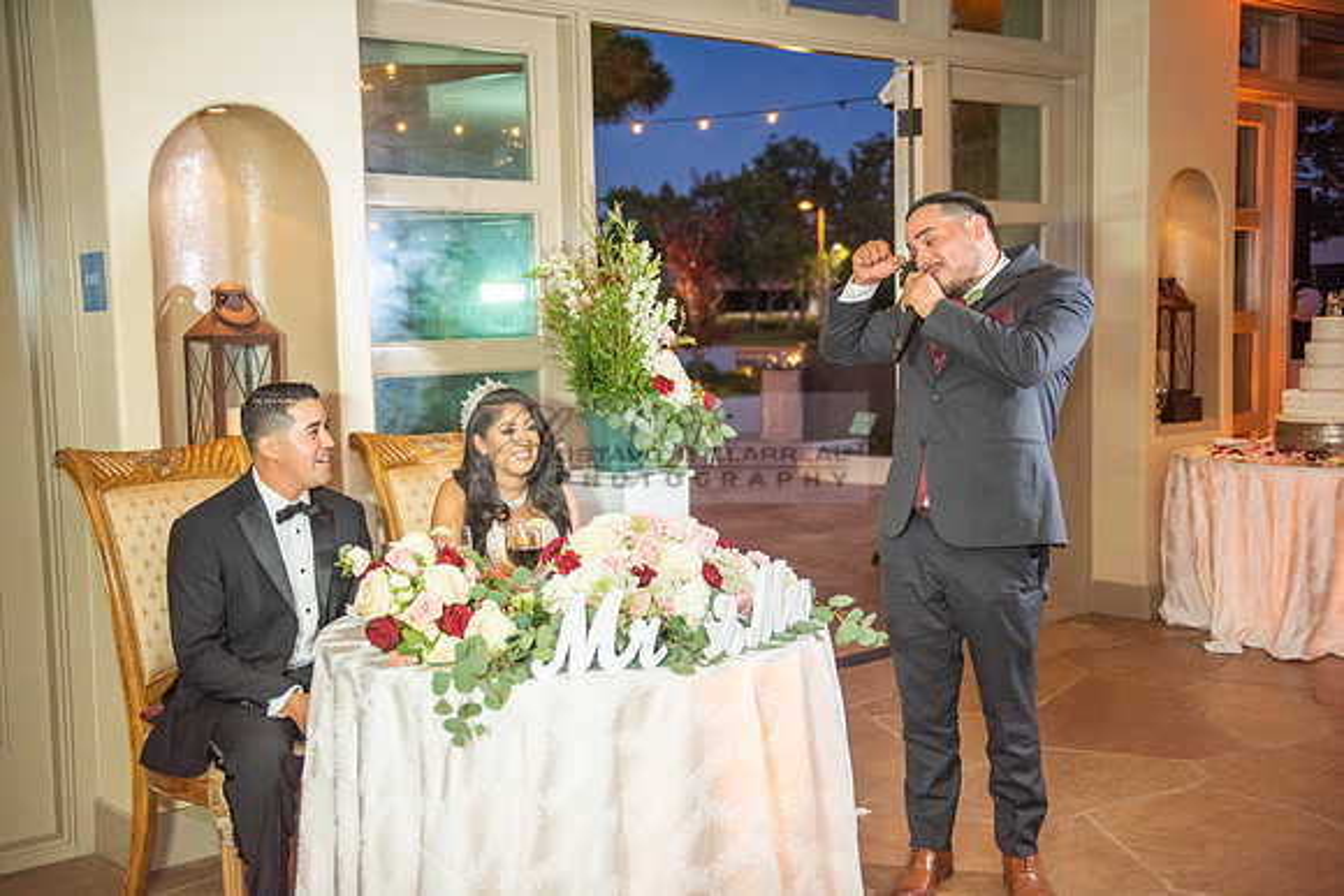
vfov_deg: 31.9
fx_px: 1568
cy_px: 448
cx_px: 672
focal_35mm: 42
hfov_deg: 46.4
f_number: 2.8
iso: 1250
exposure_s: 1/125
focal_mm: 42
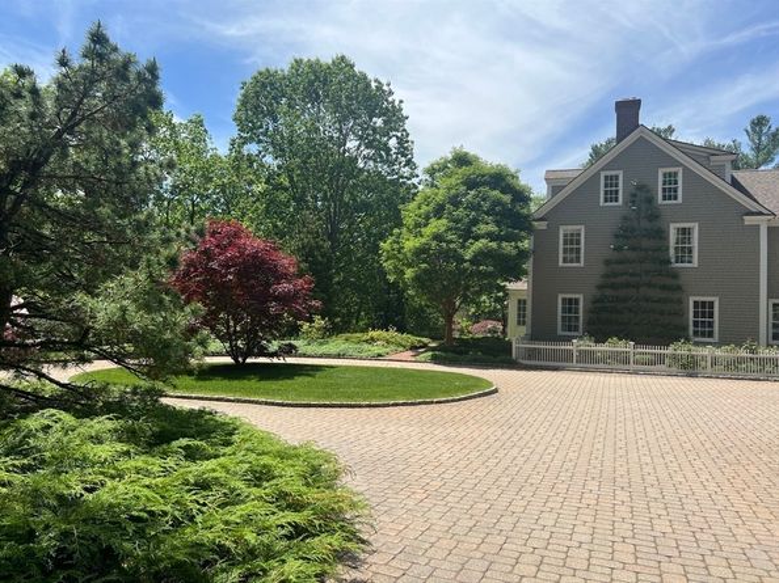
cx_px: 390
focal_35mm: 26
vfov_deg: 53.0
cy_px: 292
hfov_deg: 67.3
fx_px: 585
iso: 50
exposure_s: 1/3356
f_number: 1.5
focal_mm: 5.7
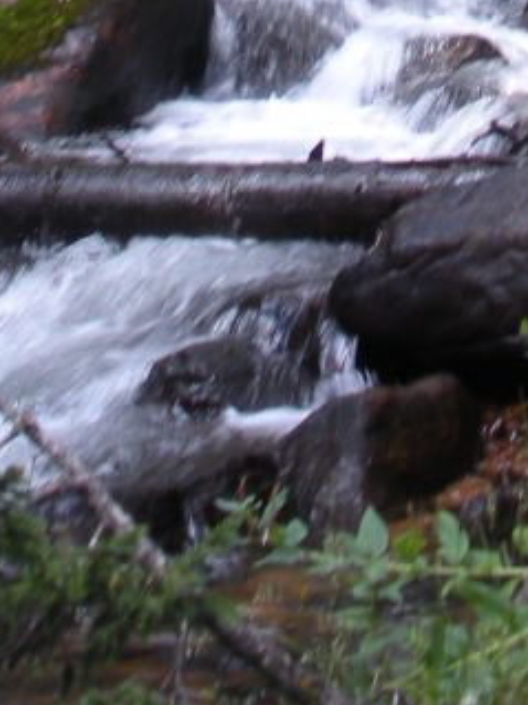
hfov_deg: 9.6
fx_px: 3134
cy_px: -598
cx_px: 371
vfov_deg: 11.8
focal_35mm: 154
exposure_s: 1/46.3
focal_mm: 6.3
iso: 64
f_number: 3.5
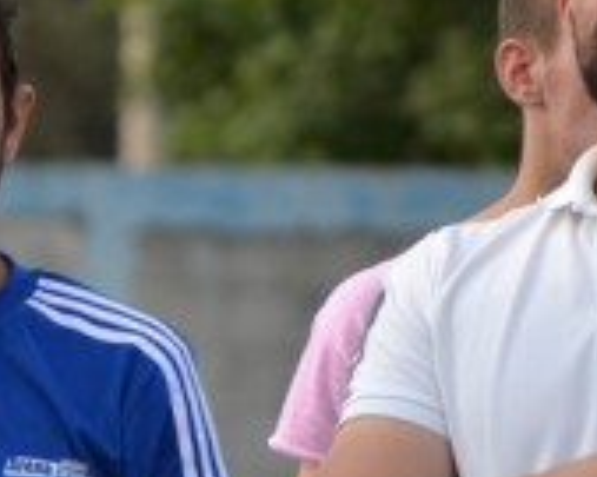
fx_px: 19425
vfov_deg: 1.4
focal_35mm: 1100
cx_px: -141
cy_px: 403
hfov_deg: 1.8
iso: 450
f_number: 5.6
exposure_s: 1/500
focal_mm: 200
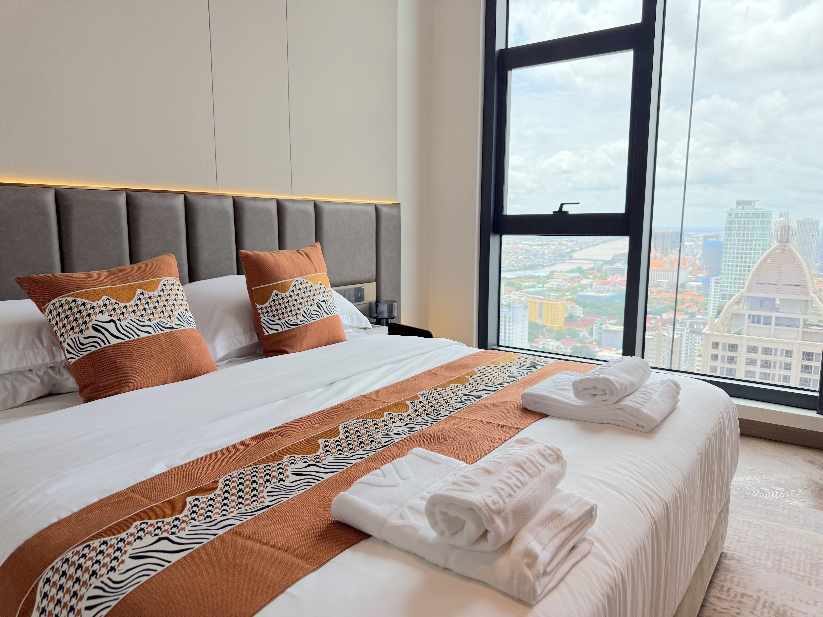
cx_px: 412
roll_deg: -0.2
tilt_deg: -8.4
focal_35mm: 24
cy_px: 308
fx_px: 571
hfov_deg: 71.6
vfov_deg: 56.8
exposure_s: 1/1174
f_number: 1.78
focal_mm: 6.76
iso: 100
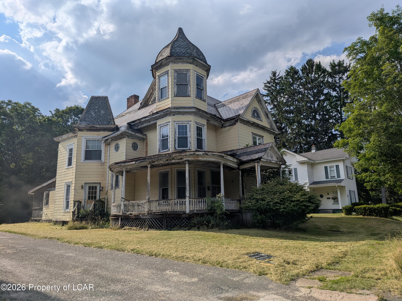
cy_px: 150
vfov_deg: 56.8
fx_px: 279
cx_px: 201
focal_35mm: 24
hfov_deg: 71.6
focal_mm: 4.53
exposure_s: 1/4132
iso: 28
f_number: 1.7
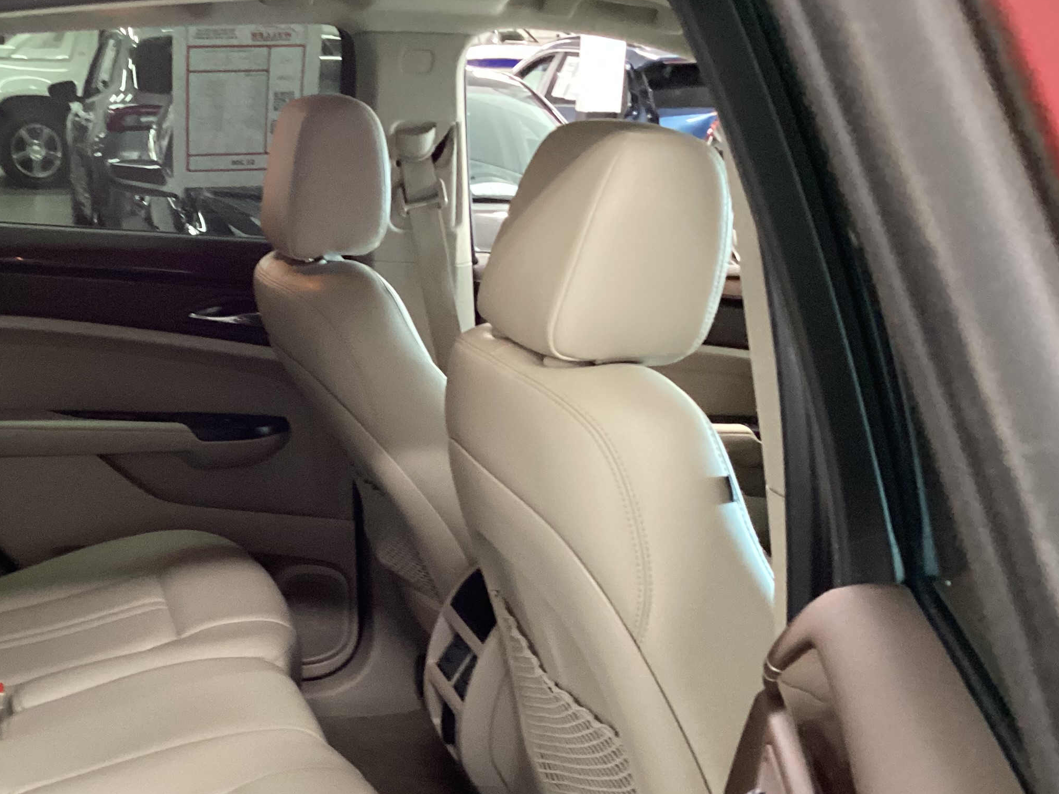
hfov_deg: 37.4
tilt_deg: -21.9
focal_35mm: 50
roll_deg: -0.8
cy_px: 628
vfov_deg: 28.5
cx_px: 279
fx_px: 1530
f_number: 2.4
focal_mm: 3.3
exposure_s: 1/25
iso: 400
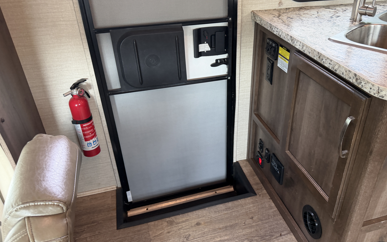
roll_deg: -1.0
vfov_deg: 43.1
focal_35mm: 29
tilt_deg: -32.7
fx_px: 306
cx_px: 219
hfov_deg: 64.4
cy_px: 118
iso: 200
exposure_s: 1/75
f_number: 1.78
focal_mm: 6.76
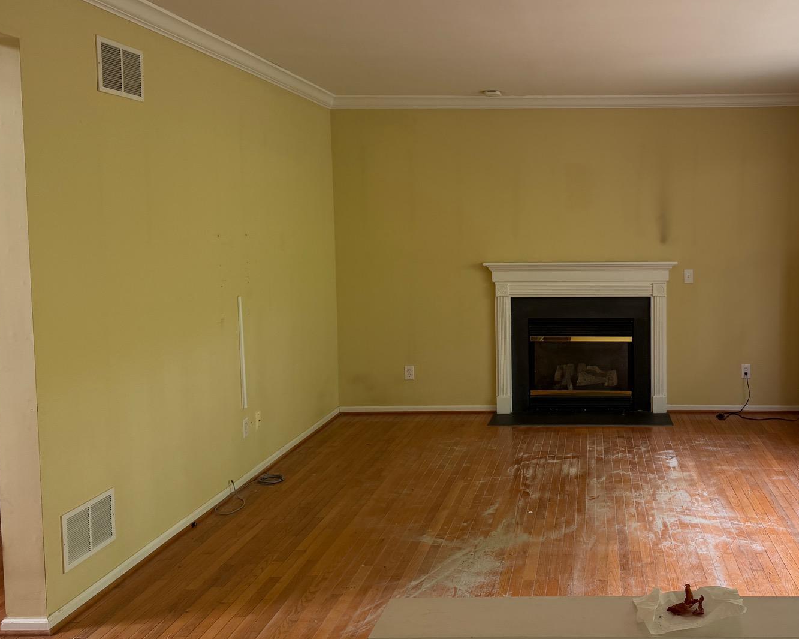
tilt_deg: -3.4
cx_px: 586
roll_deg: +0.6
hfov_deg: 48.6
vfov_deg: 41.1
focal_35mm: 36
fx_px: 851
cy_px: 288
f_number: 1.78
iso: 160
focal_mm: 6.76
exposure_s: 1/121
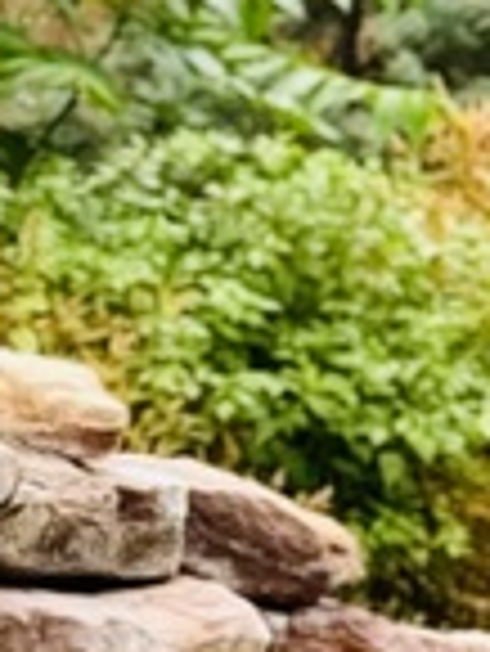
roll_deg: -2.4
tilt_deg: -7.4
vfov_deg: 5.5
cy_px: 1070
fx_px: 6747
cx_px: -854
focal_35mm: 358
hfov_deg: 4.1
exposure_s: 1/633
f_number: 1.78
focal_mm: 6.76
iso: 64
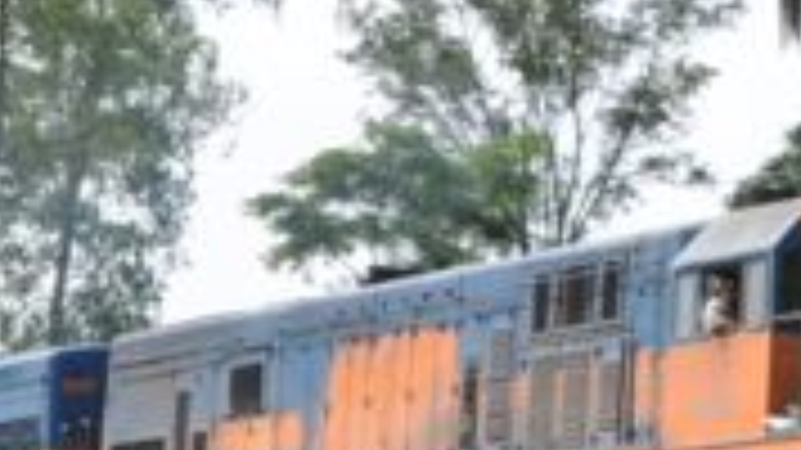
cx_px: 824
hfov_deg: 11.8
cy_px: 241
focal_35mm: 180
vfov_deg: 6.7
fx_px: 3822
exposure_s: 1/160
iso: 200
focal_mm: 24
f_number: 13
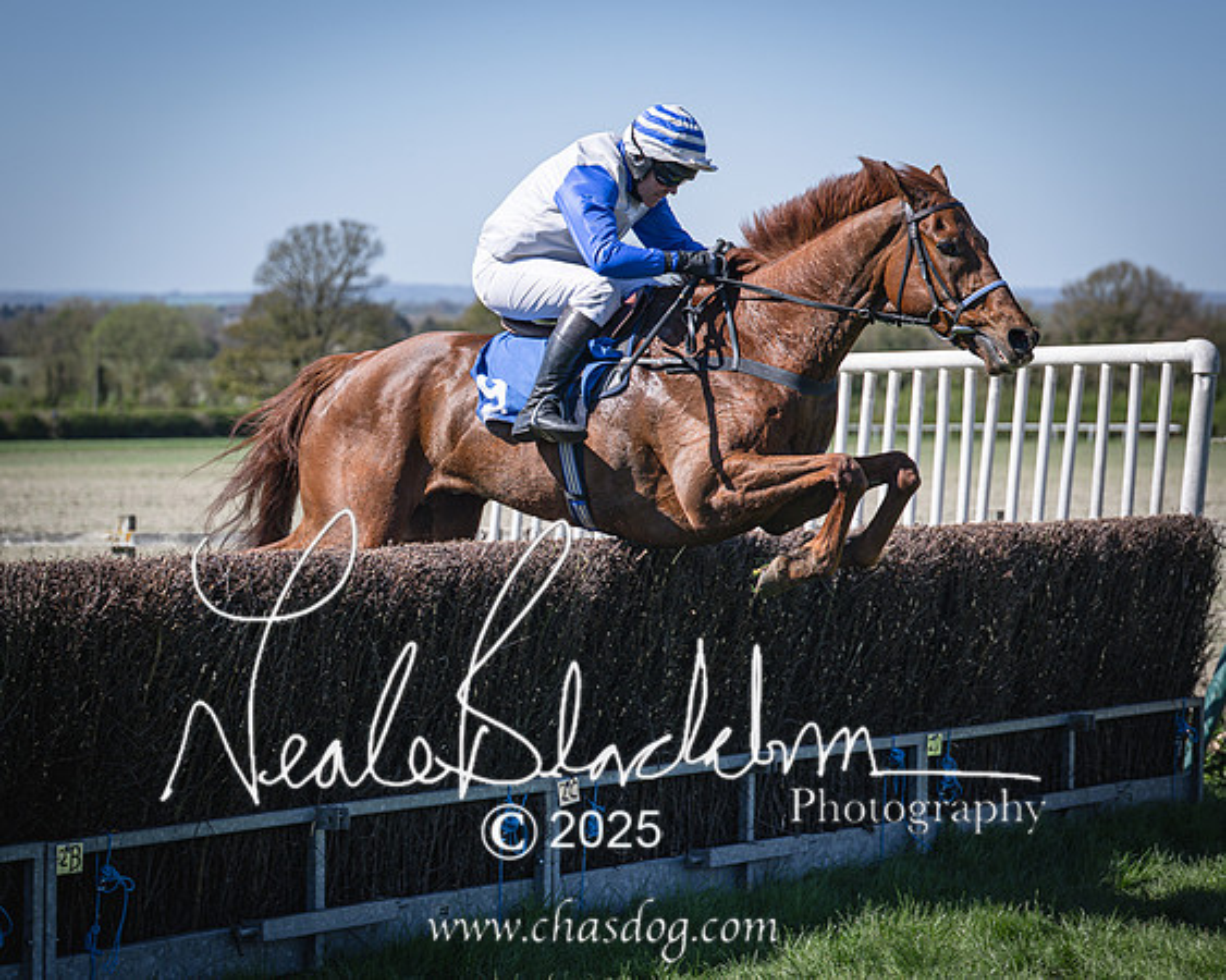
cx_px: 562
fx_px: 3777
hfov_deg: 18.4
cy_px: 513
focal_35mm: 104
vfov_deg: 14.8
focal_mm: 70
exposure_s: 1/2000
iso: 72
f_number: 2.8
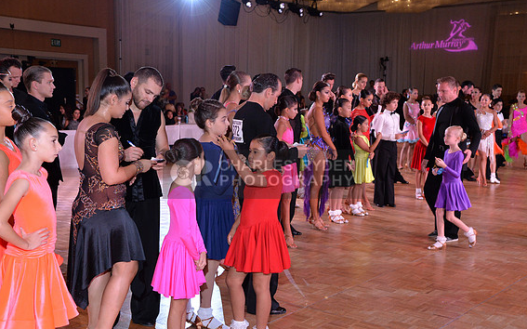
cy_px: 174
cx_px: 264
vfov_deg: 25.8
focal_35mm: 50
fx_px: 718
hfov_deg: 40.3
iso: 2000
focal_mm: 48
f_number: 5.6
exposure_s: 1/250
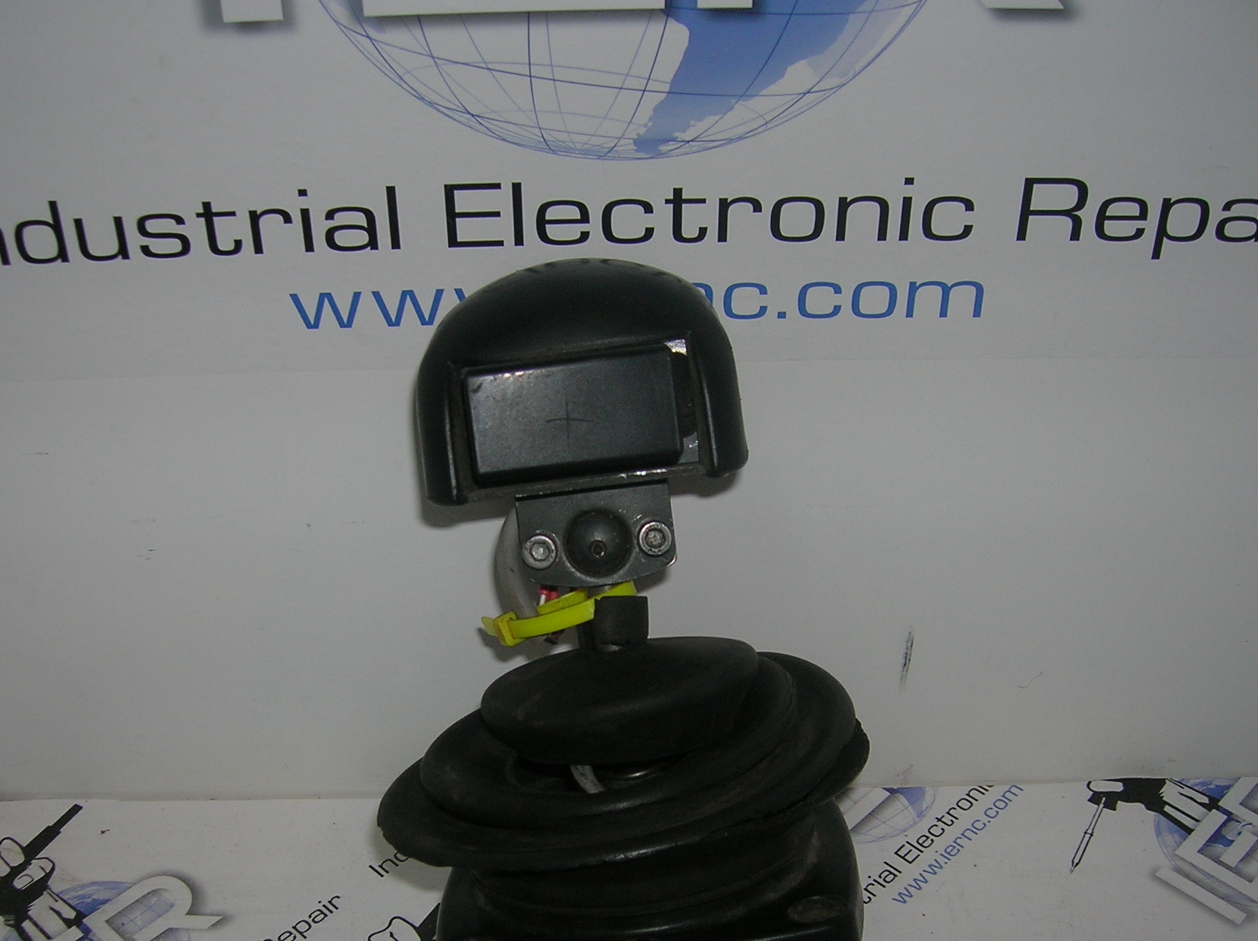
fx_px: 1634
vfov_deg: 32.0
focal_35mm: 45
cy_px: 604
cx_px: 605
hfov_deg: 42.1
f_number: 2.9
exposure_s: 1/60.1
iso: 50
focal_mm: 5.7
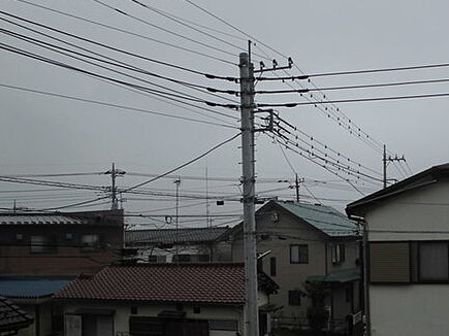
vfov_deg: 35.6
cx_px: 278
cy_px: 225
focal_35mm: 40
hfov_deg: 46.4
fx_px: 519
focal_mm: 5.3
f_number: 3.7
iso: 100
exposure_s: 1/500
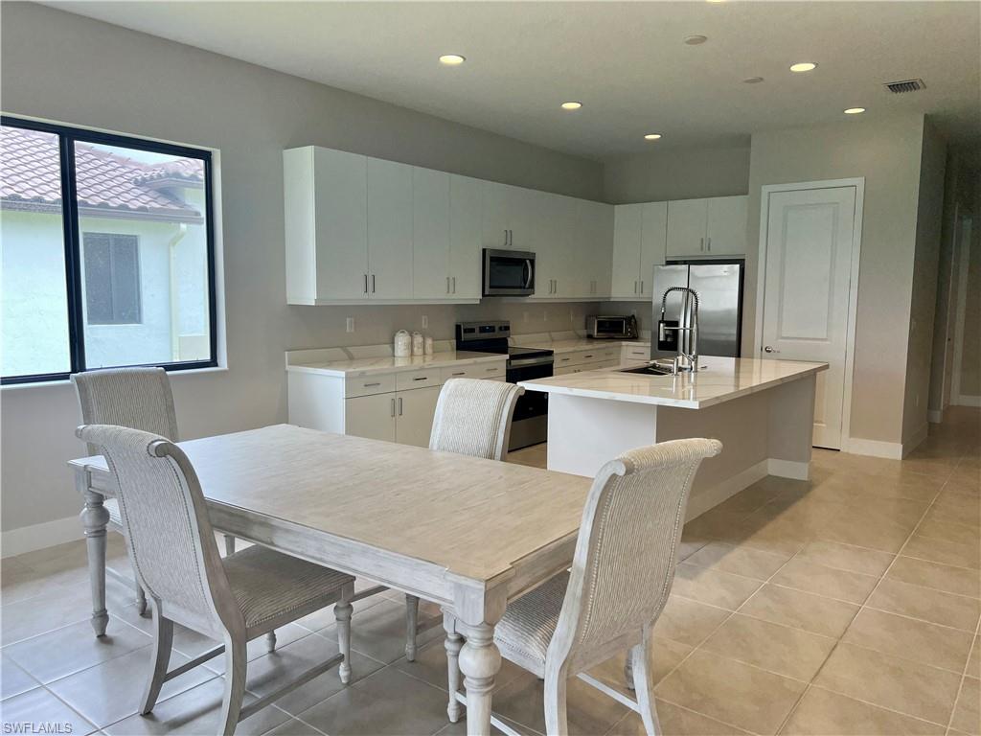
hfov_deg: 67.3
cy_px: 368
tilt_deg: -6.7
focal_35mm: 26
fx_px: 737
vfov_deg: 53.1
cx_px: 490
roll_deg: -0.1
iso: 80
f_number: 1.5
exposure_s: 1/120
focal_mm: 5.7
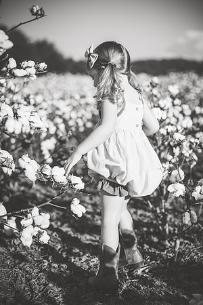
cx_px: 102
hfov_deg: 27.0
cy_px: 152
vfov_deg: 39.6
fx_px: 423
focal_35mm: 50
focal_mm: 50
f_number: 2.2
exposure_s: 1/3200
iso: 160
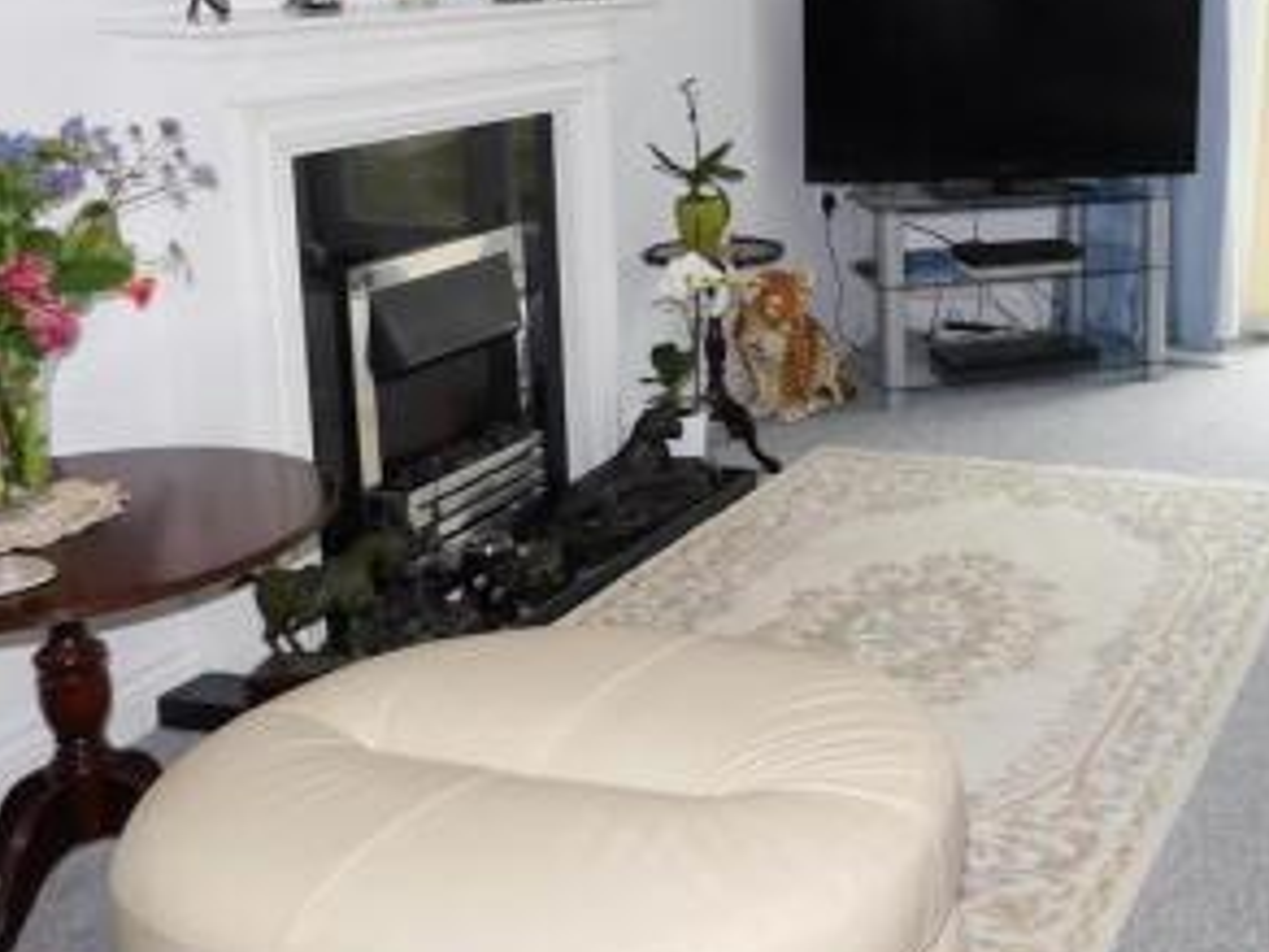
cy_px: 224
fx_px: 1686
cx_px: 1258
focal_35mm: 46
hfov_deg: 37.1
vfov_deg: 30.9
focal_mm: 4
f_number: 3
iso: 125
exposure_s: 1/30
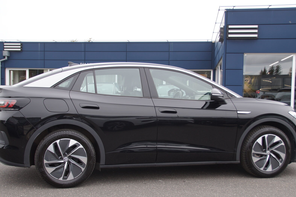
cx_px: 150
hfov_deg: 44.5
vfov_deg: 30.4
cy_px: 117
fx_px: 362
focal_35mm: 44
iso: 100
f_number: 4.5
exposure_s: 1/80
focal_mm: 24
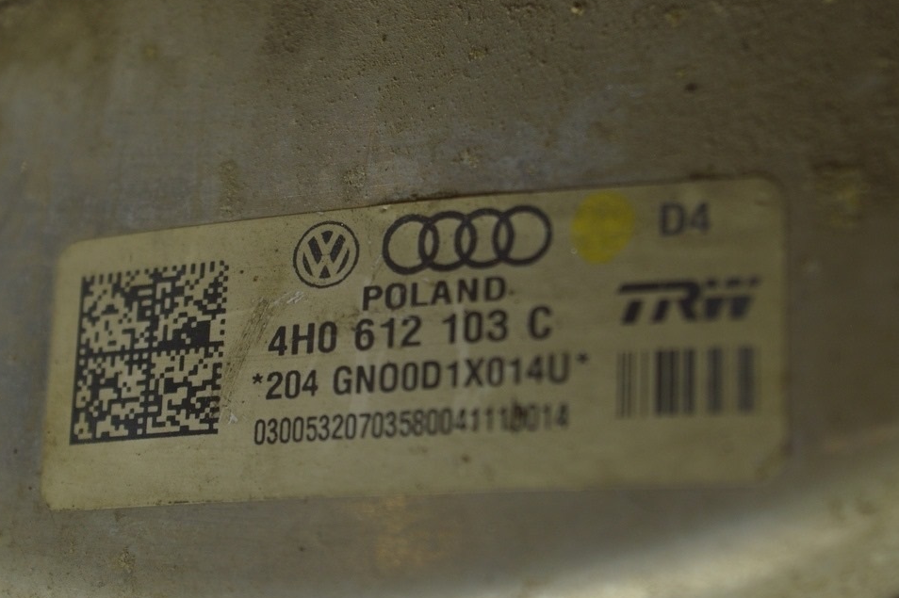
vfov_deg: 15.4
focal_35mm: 89
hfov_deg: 23.0
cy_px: 314
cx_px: 424
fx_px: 2210
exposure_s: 1/60
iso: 400
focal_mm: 55
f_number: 5.6
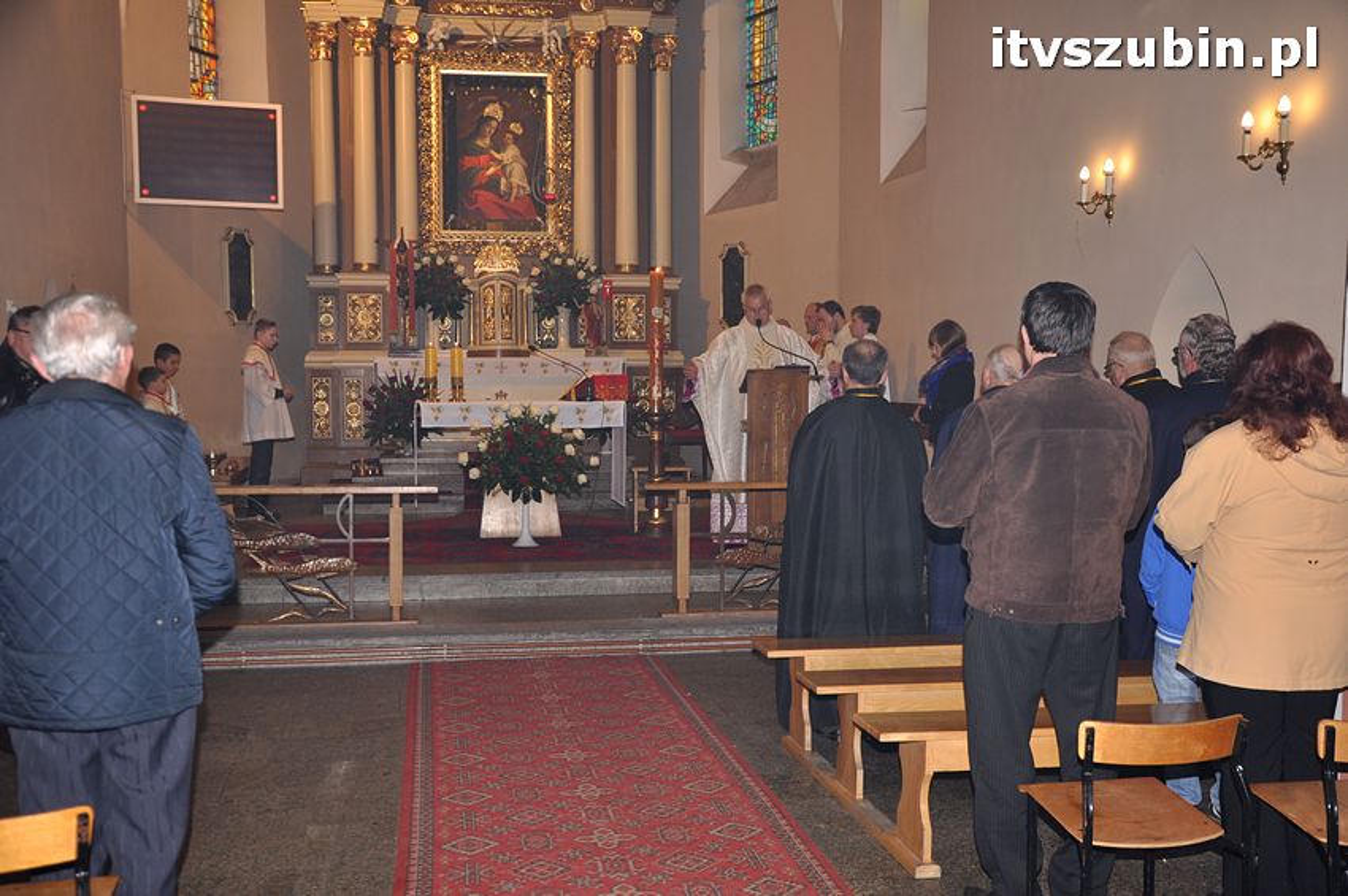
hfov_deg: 51.3
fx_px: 1403
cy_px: 448
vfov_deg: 35.4
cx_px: 674
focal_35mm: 38
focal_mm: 25
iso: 500
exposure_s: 1/60
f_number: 5
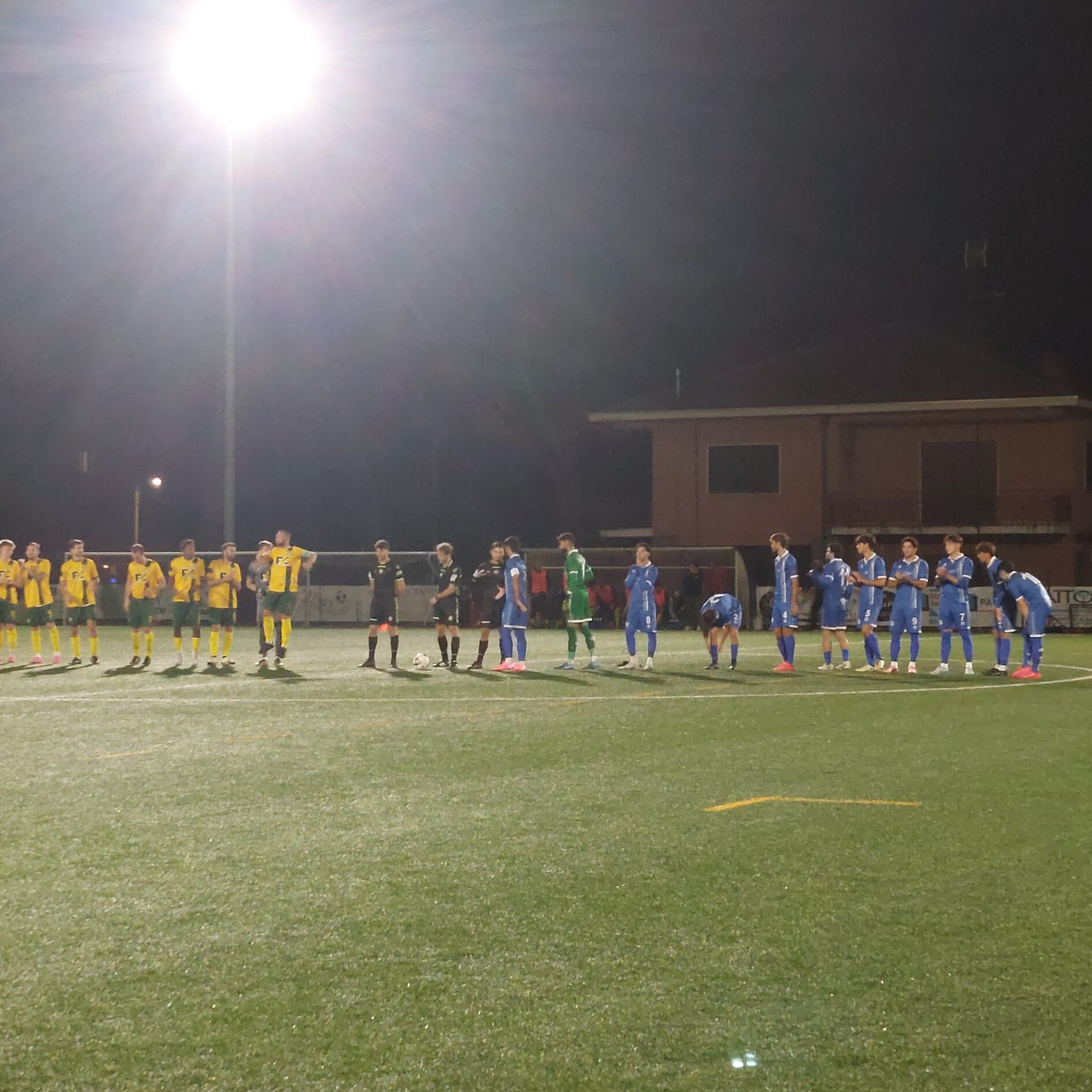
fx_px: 1071
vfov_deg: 54.0
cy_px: 541
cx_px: 495
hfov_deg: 54.0
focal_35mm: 30
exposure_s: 1/60
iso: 500
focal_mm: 5.23
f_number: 1.8
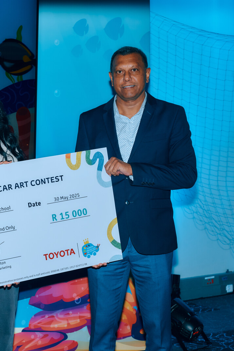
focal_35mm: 90
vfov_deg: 22.7
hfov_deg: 14.9
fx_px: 875
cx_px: -25
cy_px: 175
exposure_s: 1/250
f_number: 5.6
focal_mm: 59.5
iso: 640
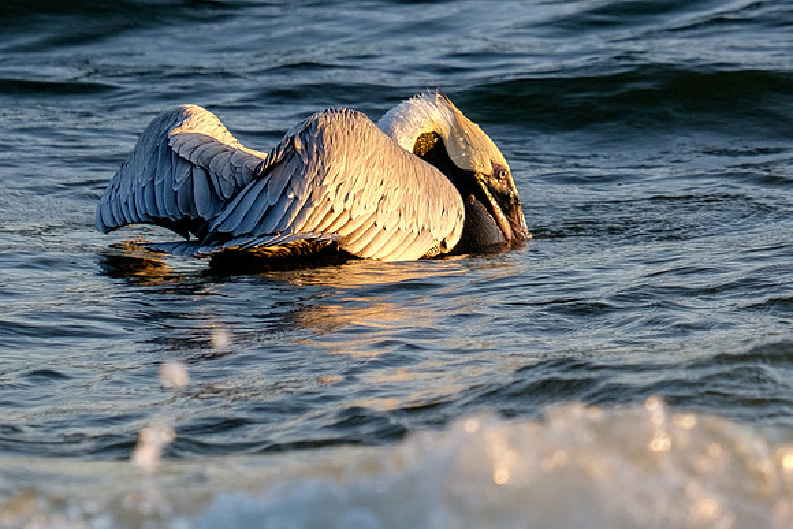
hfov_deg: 3.3
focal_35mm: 630
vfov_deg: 2.2
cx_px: 489
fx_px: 13888
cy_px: 77
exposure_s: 1/1000
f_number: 5.6
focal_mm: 200
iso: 400
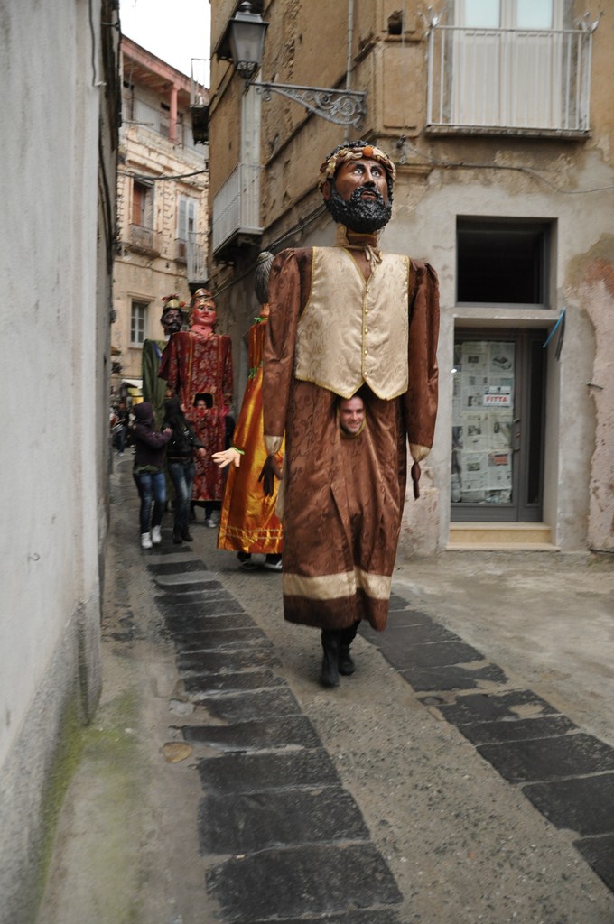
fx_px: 693
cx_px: 307
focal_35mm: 27
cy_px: 462
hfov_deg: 47.8
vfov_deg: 67.4
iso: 800
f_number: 3.5
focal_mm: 18
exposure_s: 1/40
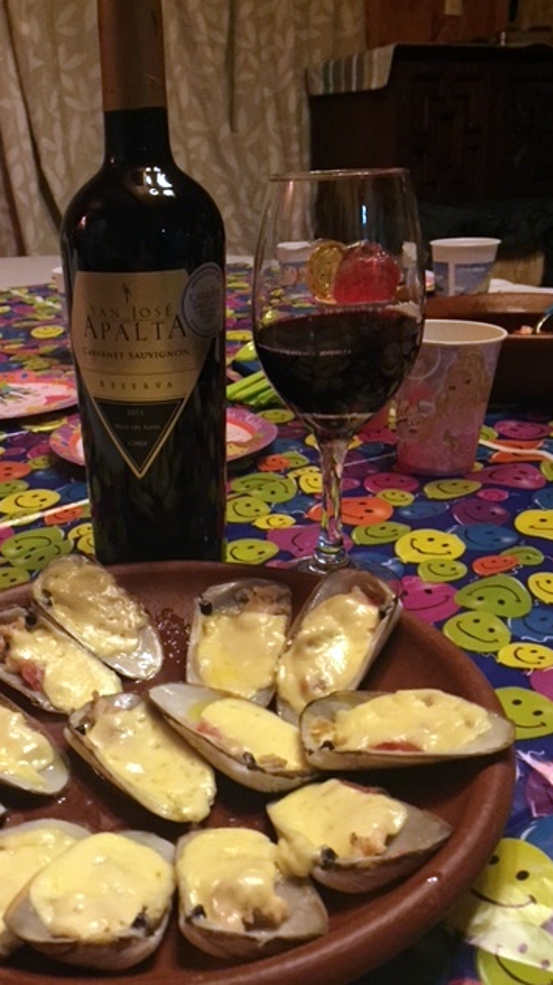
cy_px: 488
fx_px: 835
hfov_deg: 36.3
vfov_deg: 61.0
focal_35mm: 32
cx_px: 195
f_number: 2.2
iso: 250
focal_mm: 4.15
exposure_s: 1/15
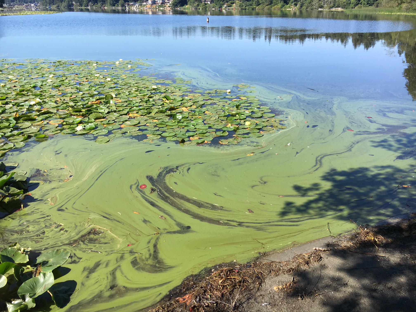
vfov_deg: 48.2
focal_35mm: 29
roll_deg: -0.2
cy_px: 156
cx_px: 208
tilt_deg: -21.1
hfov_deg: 61.7
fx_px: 349
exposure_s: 1/986
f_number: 2.2
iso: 25
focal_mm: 4.15
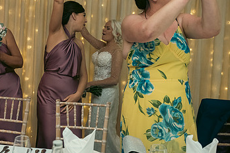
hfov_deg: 47.5
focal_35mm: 40
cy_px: 53
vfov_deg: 33.2
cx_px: 73
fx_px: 256
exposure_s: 1/160
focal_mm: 24
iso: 800
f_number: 3.5
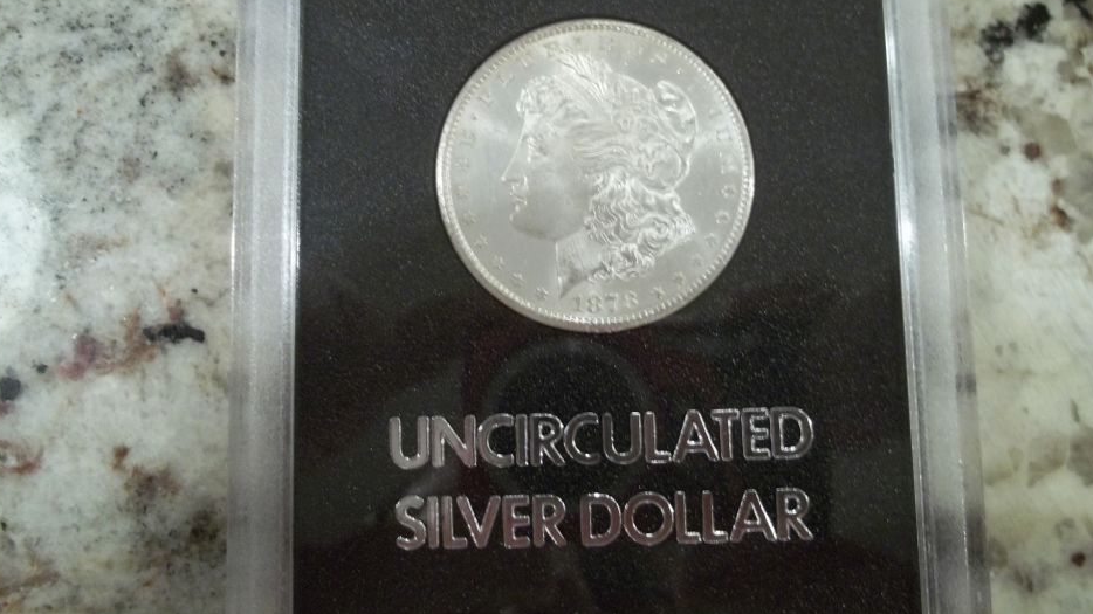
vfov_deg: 28.2
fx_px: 1217
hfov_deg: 48.4
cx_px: 569
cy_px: 222
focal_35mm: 42
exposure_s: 1/15
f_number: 3.1
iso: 160
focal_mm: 6.5
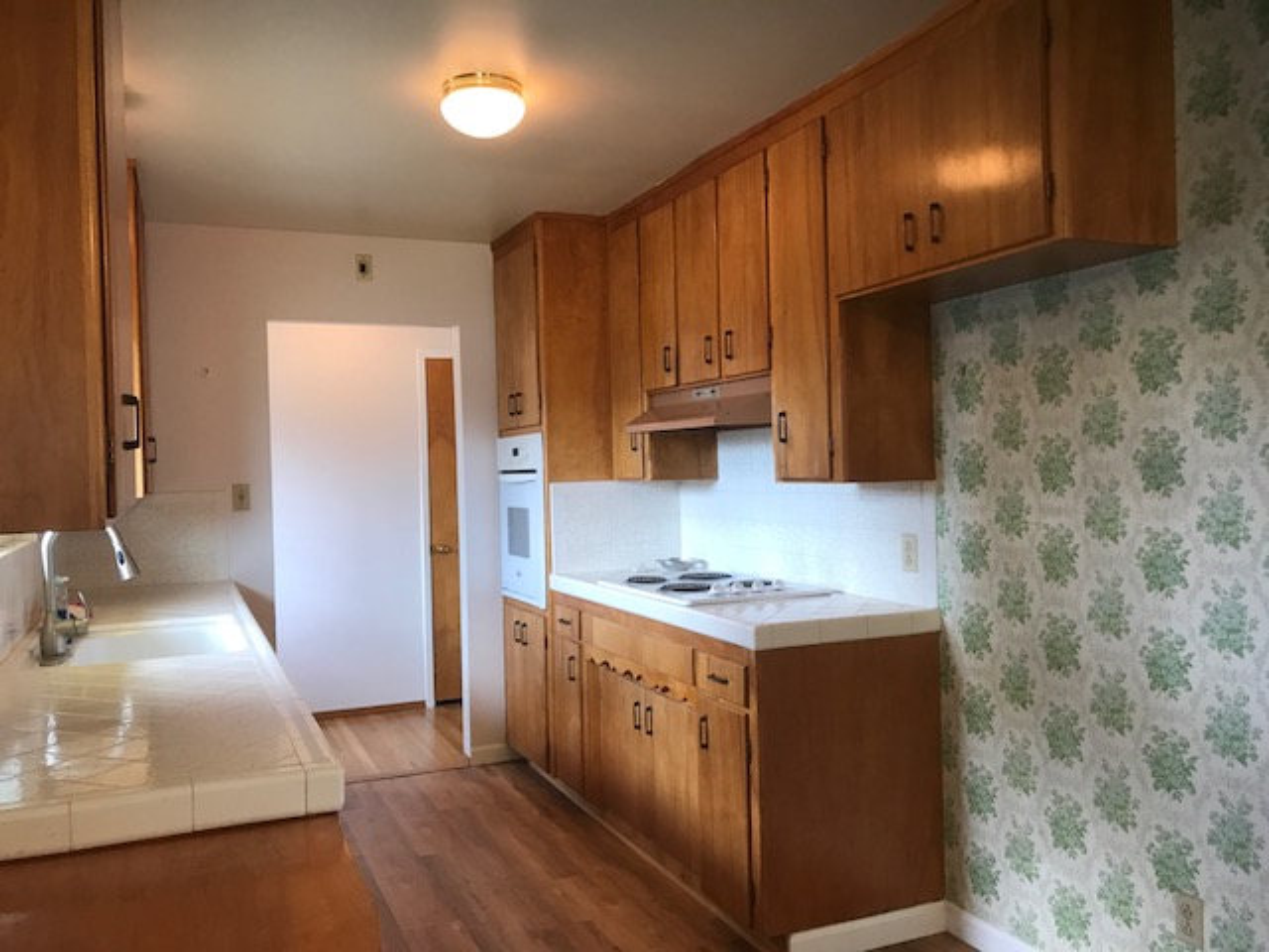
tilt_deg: +0.3
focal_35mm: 28
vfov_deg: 49.7
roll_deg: +0.8
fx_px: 1026
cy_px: 476
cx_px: 634
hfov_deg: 63.4
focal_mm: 3.99
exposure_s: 1/30
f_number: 1.8
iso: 32
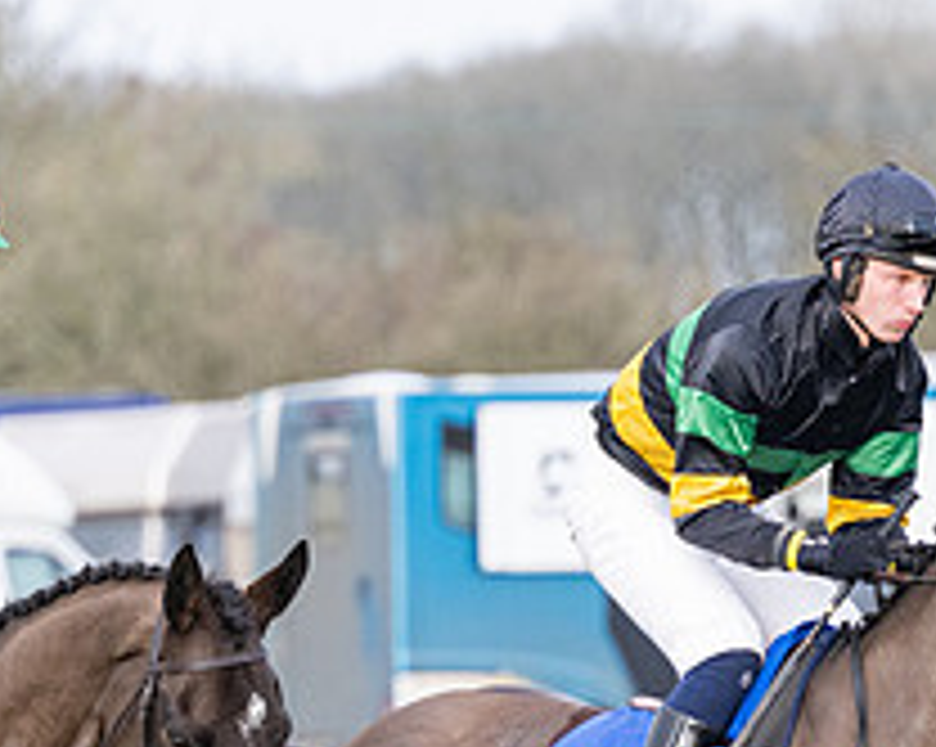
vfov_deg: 2.2
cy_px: 1154
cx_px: -136
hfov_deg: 2.8
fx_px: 19456
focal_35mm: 703
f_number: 5
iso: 800
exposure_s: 1/1600
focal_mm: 200
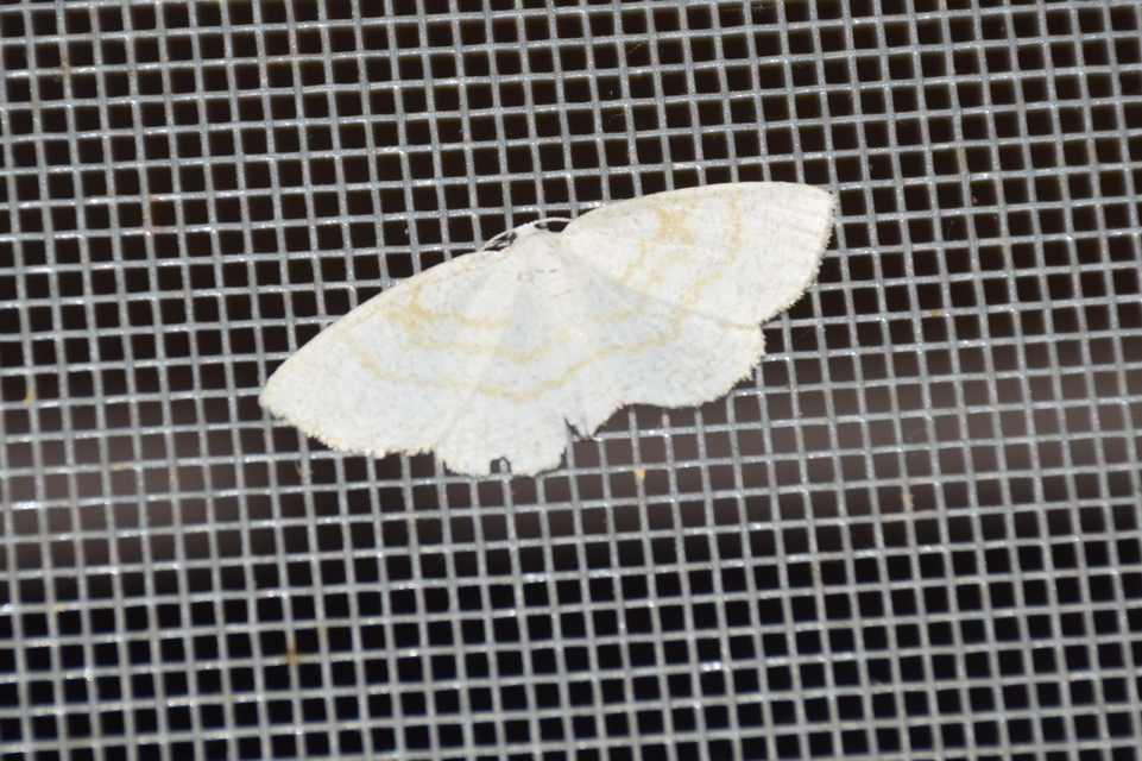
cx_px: 571
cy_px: 380
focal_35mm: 210
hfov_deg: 9.8
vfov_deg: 6.5
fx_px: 6659
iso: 320
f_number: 7.1
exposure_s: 1/60
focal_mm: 140
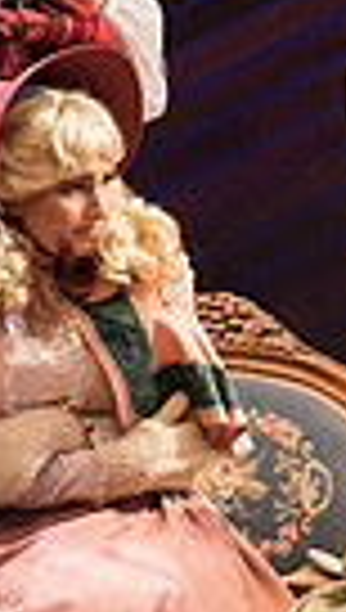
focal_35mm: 847
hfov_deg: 1.4
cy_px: 443
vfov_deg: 2.5
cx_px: 571
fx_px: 13747
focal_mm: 190
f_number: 3.5
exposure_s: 1/400
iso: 3200
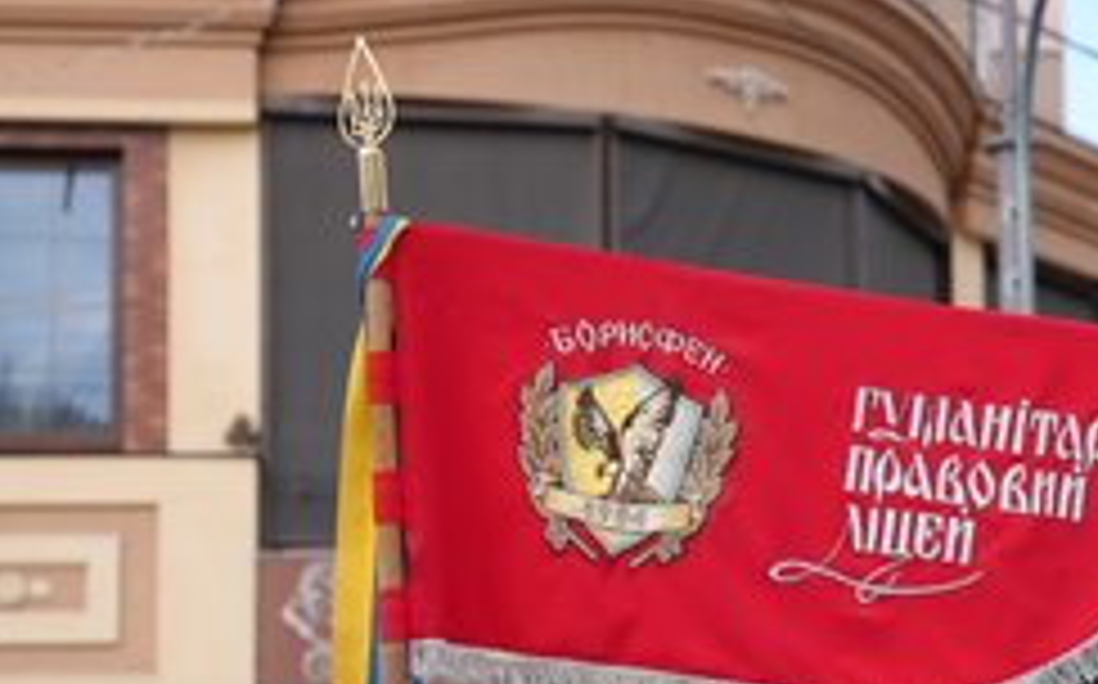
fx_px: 3498
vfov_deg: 11.1
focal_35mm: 117
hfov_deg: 17.8
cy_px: 592
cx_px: 752
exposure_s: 1/200
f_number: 4
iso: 80
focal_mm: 70
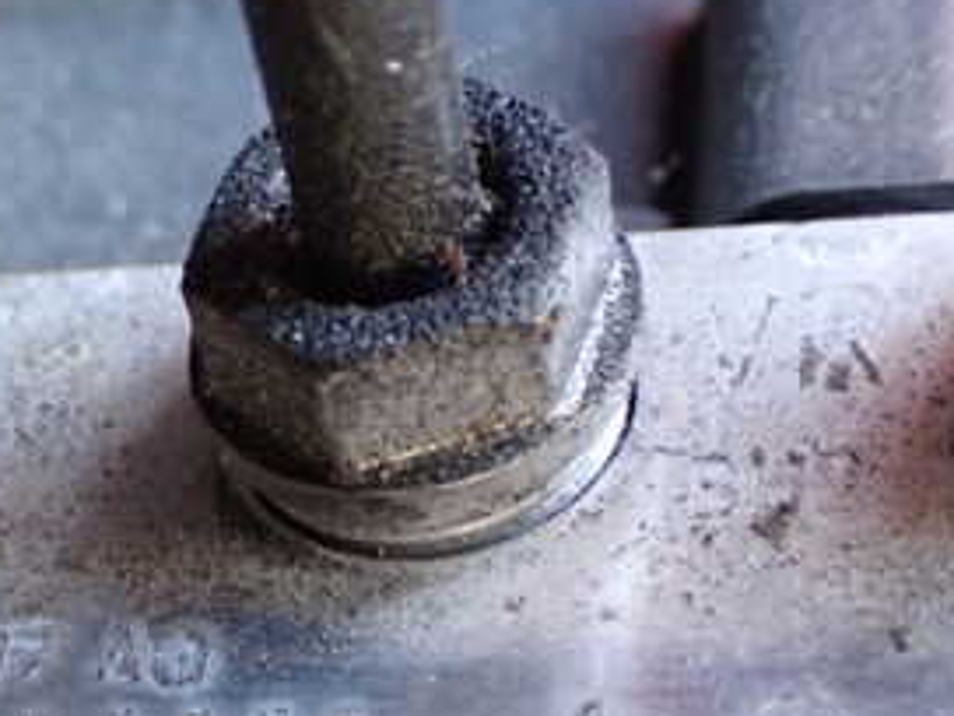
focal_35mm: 97
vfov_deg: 14.9
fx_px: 2673
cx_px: -56
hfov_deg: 19.5
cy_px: 741
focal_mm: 7.84
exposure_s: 1/50
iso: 800
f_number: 2.9
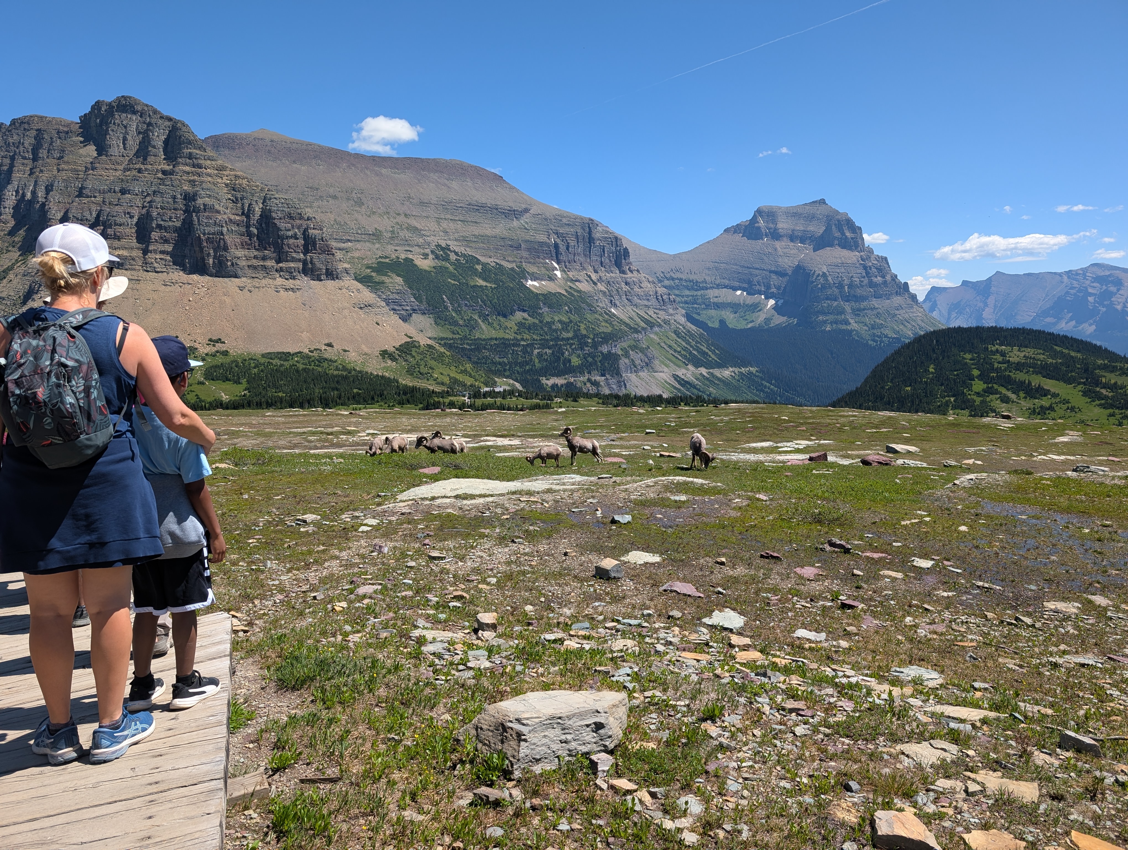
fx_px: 783
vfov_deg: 56.9
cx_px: 564
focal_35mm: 24
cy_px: 425
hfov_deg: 71.5
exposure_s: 1/1095
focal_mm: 6.9
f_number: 1.68
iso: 20
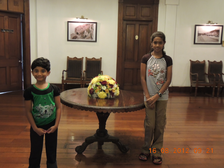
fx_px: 226
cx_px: 112
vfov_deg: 40.7
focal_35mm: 35
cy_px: 84
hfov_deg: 52.6
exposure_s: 1/6
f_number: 3.3
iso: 800
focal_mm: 6.2
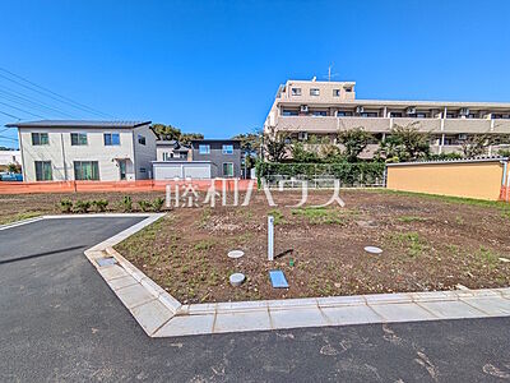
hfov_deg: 102.1
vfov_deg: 85.7
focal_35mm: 14
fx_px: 206
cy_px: 192
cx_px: 255
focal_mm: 1.83
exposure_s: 1/4184
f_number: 2.2
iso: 49
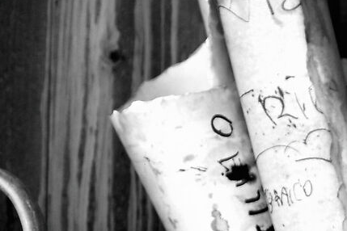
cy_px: 158
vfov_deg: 9.1
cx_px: 589
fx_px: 1455
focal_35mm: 151
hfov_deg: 12.6
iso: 250
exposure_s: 1/125
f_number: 3.5
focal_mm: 18
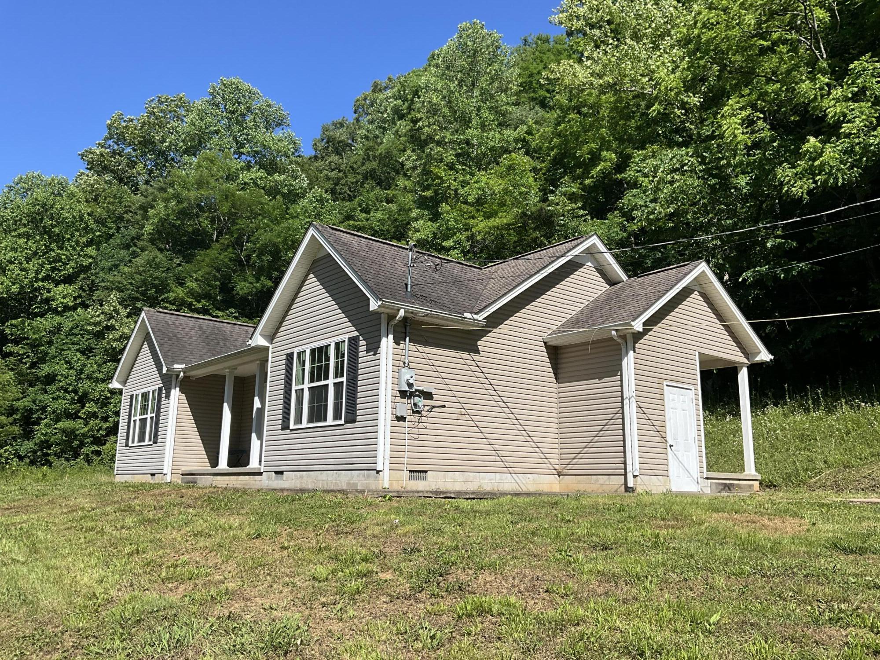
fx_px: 737
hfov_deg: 61.7
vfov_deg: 48.2
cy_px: 330
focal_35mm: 29
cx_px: 440
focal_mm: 3
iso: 25
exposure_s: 1/1490
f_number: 1.8
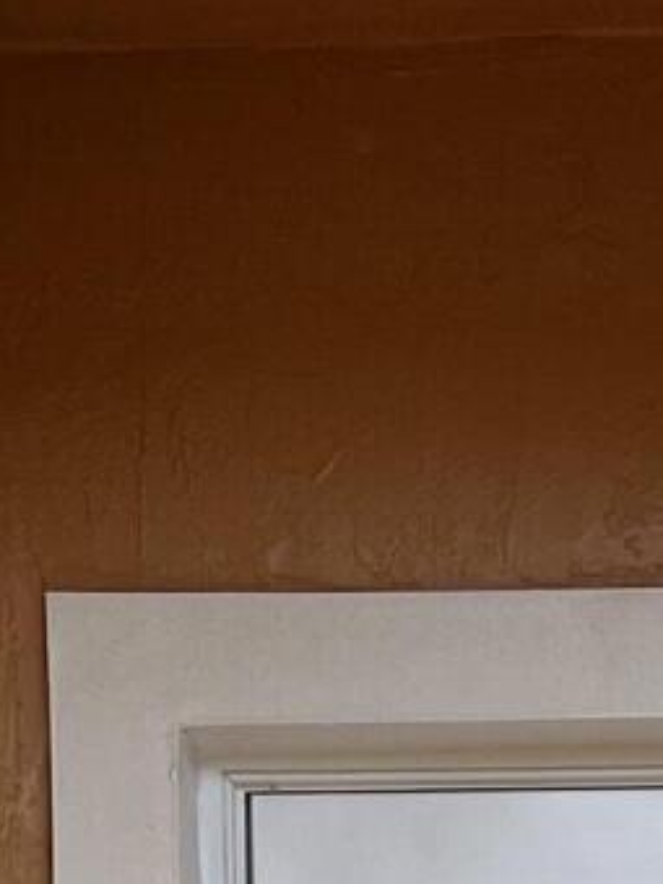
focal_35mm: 153
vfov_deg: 11.4
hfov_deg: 9.7
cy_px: 1888
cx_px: 577
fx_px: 3907
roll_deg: +0.7
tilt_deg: -2.4
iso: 50
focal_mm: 5.7
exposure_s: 1/957
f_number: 1.5
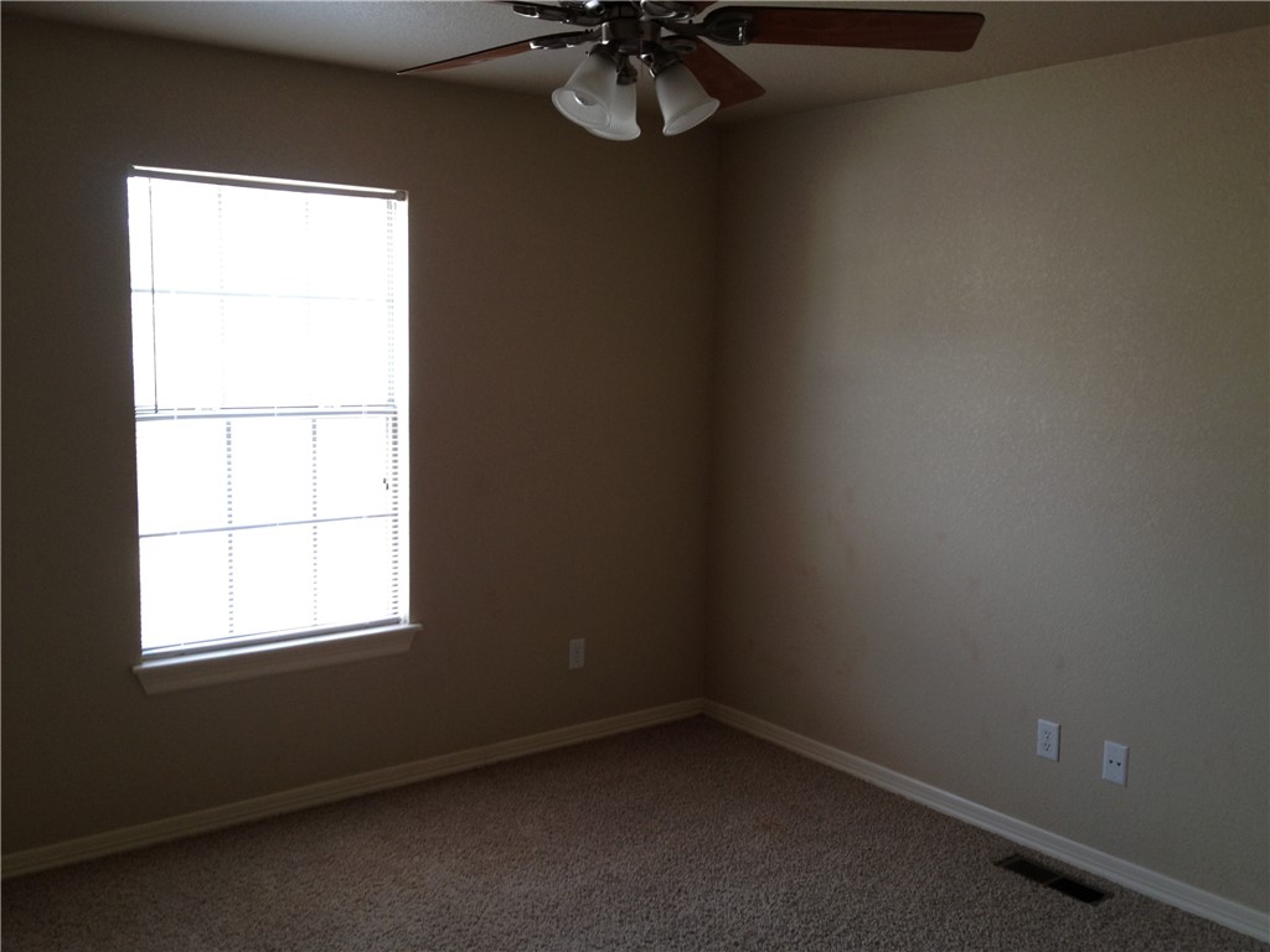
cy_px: 476
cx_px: 635
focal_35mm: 35
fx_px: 1284
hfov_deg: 52.6
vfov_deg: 40.7
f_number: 2.4
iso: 80
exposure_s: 1/24
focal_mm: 4.28
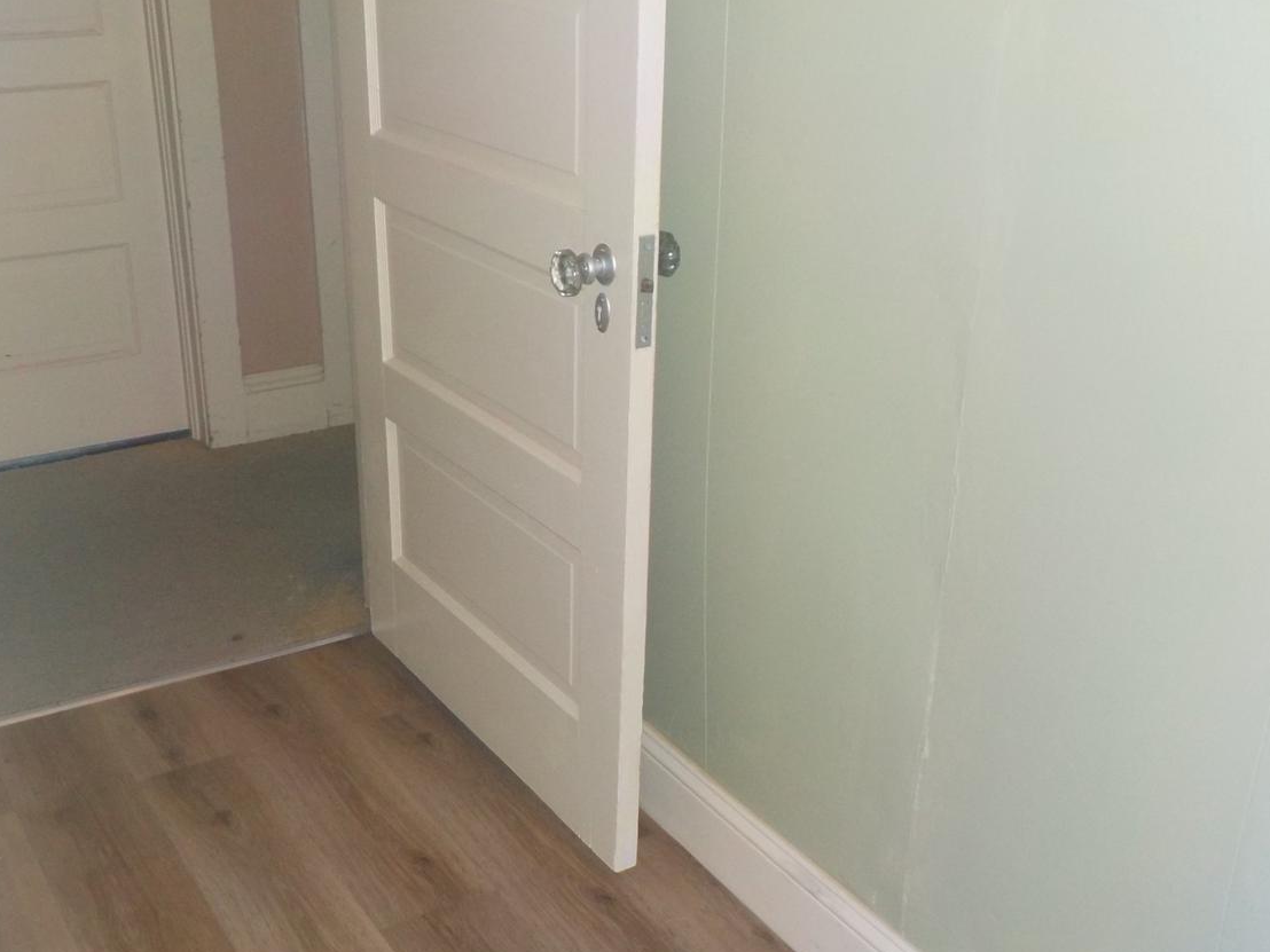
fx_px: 1431
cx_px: 581
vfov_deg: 36.8
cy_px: 504
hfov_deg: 47.8
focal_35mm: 39
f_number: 3.3
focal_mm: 4.1
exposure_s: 1/30
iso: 200
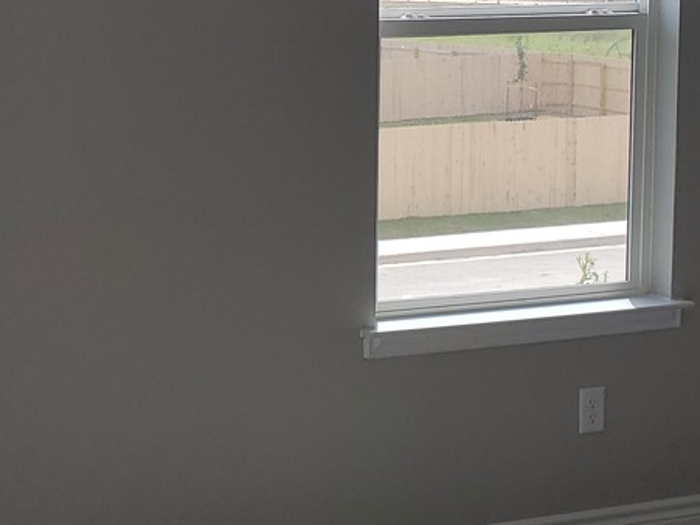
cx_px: 64
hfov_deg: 22.9
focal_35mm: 83
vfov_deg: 17.7
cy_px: 134
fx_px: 1678
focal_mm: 4.3
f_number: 2.4
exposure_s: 1/366
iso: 50
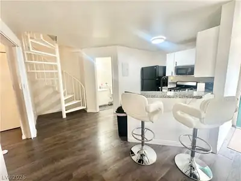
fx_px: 97
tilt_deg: -7.8
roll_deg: +1.7
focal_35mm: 14
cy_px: 90
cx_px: 120
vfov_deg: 85.7
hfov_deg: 102.1
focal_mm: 2.22
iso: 200
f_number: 2.2
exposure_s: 1/60
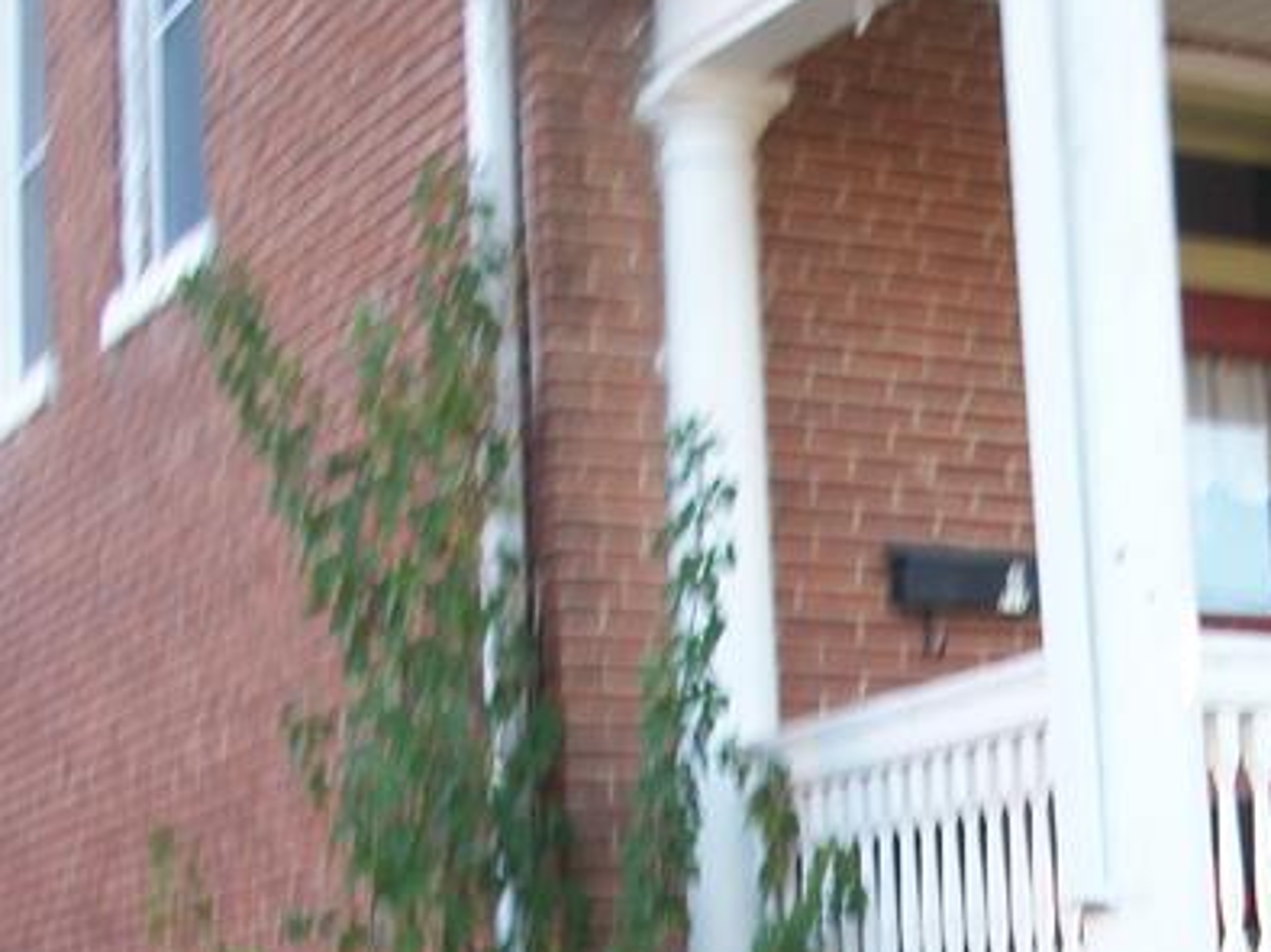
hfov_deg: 20.7
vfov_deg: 15.6
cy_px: 1152
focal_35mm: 91
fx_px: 3339
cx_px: 1336
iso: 80
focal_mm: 6.3
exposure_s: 1/80
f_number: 3.1
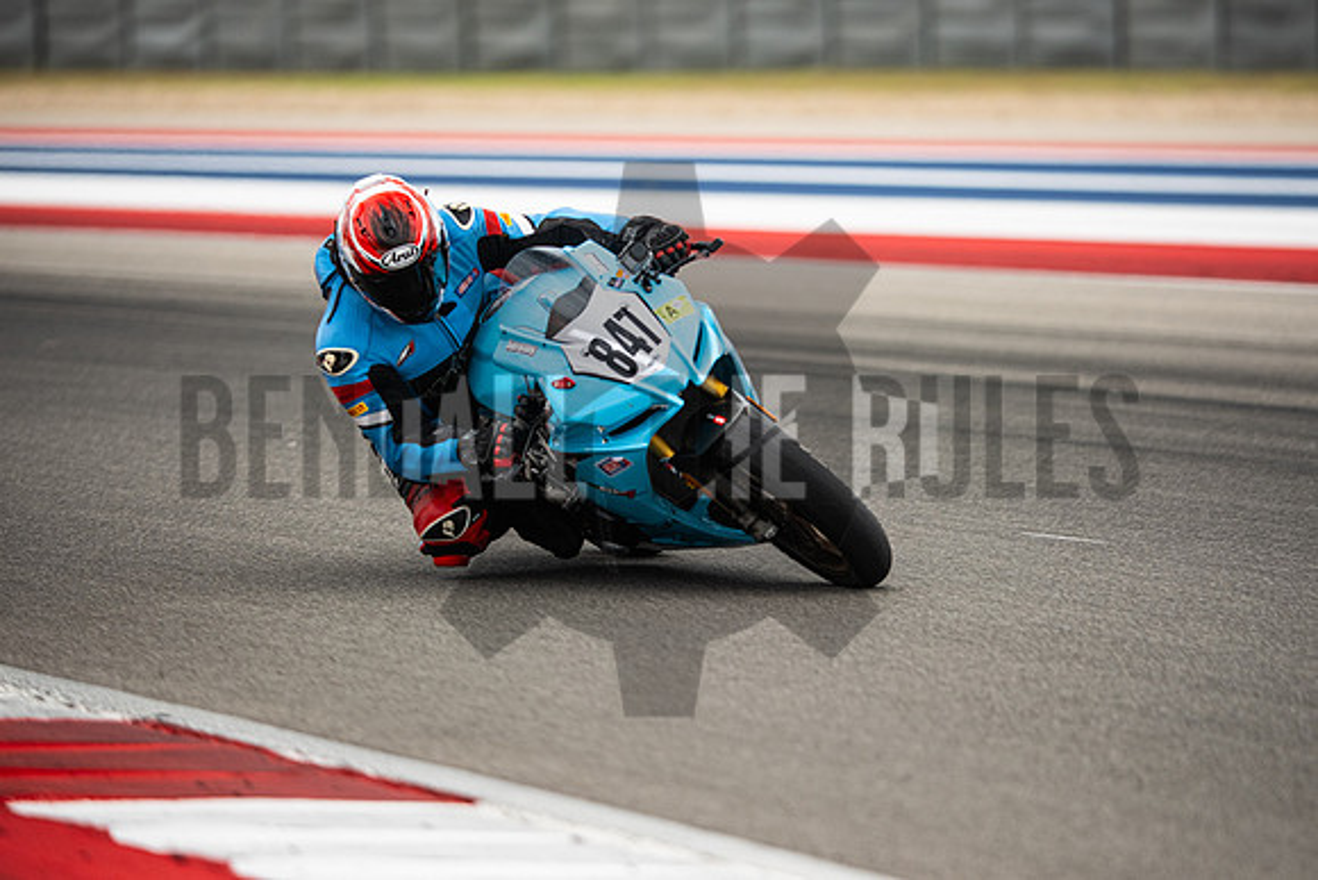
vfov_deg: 4.6
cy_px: 440
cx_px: 659
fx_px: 10985
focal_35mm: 300
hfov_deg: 6.9
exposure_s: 1/4000
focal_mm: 200
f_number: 2
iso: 400
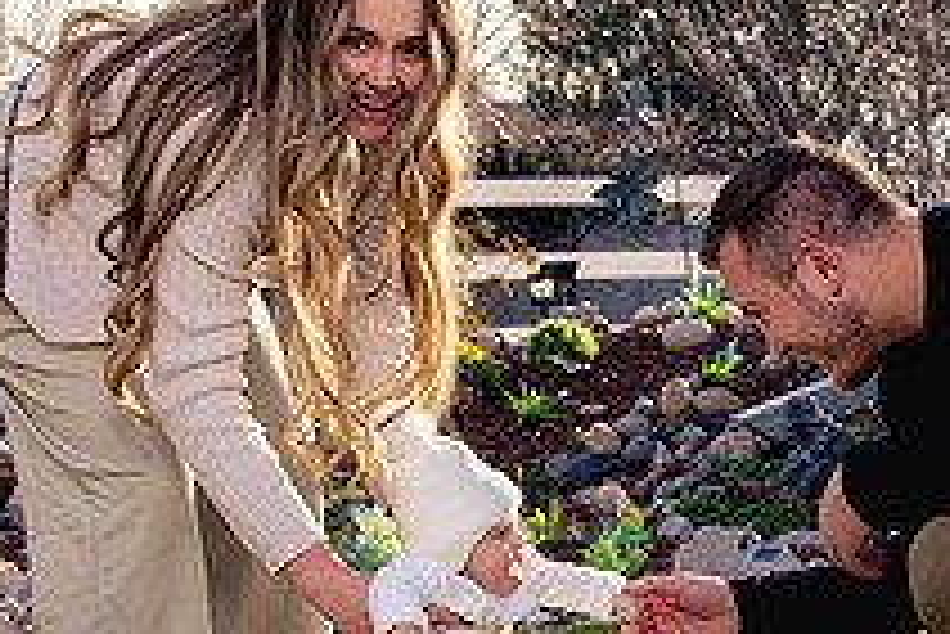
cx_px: 896
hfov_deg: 20.3
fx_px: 2588
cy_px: 423
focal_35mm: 98
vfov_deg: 14.0
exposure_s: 1/250
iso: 500
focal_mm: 35
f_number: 8
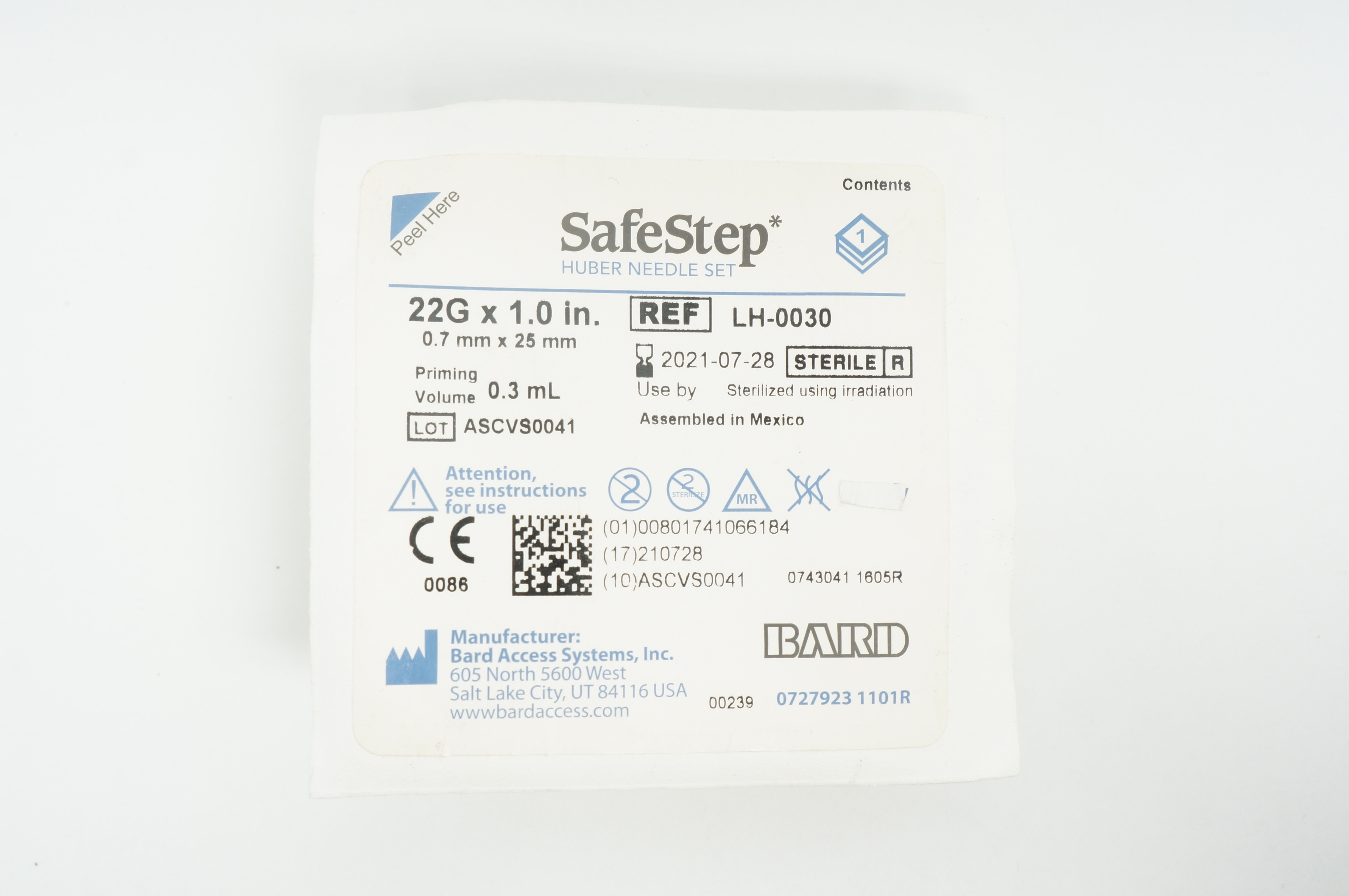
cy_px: 448
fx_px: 1572
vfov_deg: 31.8
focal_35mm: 42
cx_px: 674
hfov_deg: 46.4
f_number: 8
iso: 400
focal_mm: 28
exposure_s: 1/15
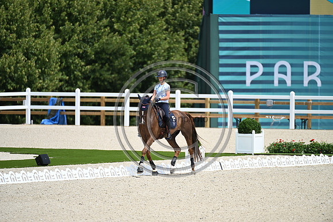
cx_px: 166
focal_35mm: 400
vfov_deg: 3.4
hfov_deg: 5.2
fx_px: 3701
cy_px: 111
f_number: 4.5
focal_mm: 400
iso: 250
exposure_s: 1/1250
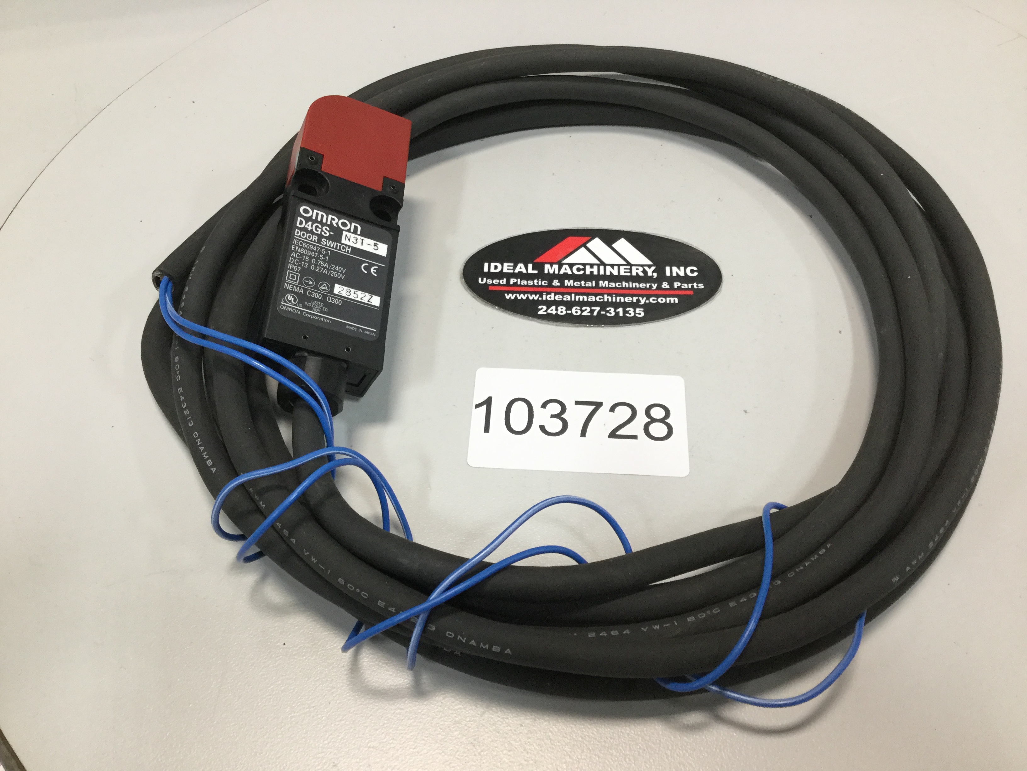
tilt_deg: -55.1
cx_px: 514
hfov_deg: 58.4
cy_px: 386
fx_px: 920
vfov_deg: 45.4
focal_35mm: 31
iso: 50
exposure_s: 1/30
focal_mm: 3.3
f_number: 2.4
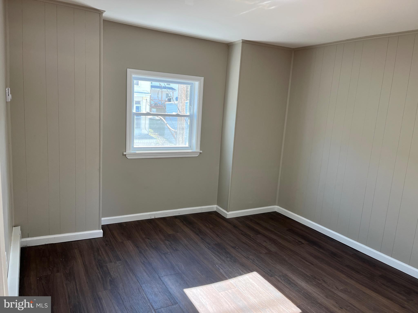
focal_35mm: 26
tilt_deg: -10.0
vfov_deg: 53.1
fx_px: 314
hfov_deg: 67.3
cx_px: 209
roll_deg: -3.4
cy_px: 156
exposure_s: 1/120
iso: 80
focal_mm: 5.1
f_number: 1.6
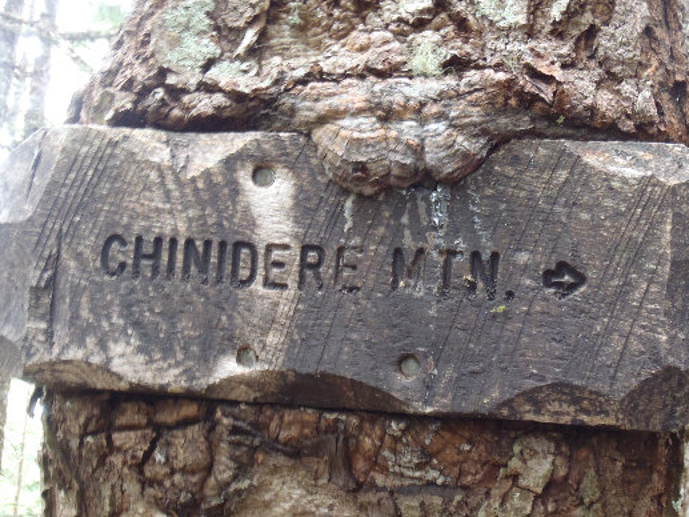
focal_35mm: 47
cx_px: 354
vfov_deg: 30.9
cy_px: 293
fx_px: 936
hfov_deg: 40.4
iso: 200
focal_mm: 6.83
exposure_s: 1/5
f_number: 4.6
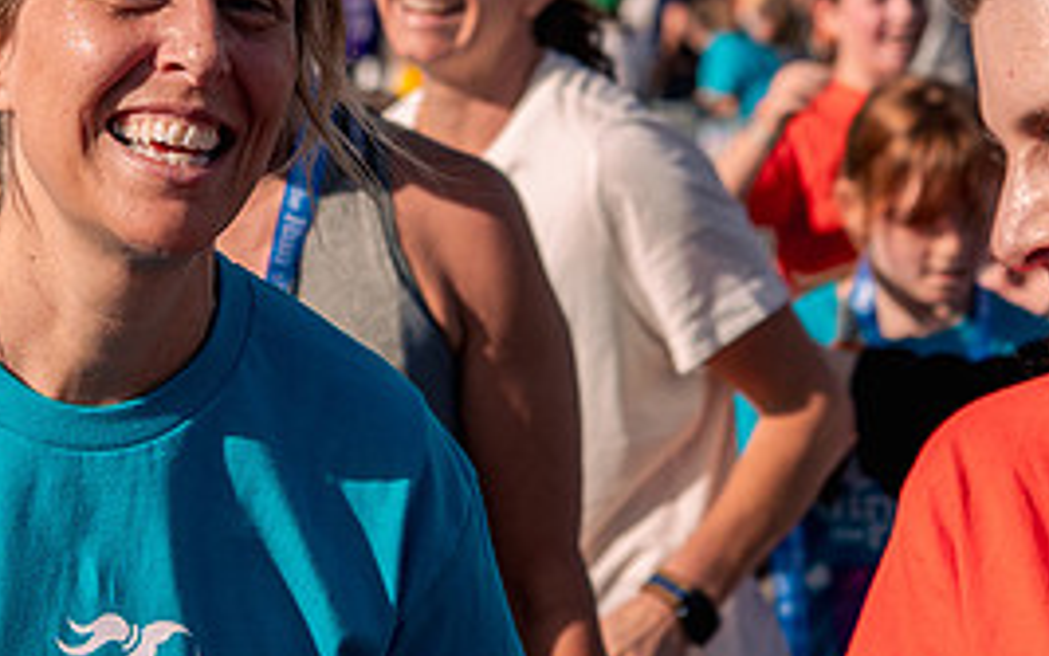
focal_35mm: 196
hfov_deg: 10.7
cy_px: -161
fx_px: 5605
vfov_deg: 6.6
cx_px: 290
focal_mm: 70
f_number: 5.6
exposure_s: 1/1250
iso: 200
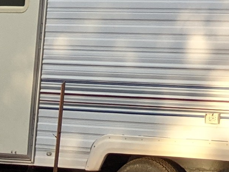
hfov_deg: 10.2
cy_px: -370
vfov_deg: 7.3
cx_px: 471
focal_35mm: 178
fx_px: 1178
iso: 54
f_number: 1.8
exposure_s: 1/427
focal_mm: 4.44
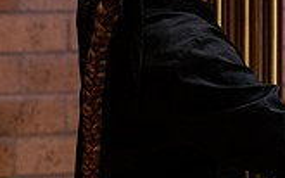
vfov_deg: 2.5
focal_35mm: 518
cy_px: -43
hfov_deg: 4.0
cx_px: 418
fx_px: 4022
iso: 2500
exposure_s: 1/320
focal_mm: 140
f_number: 4
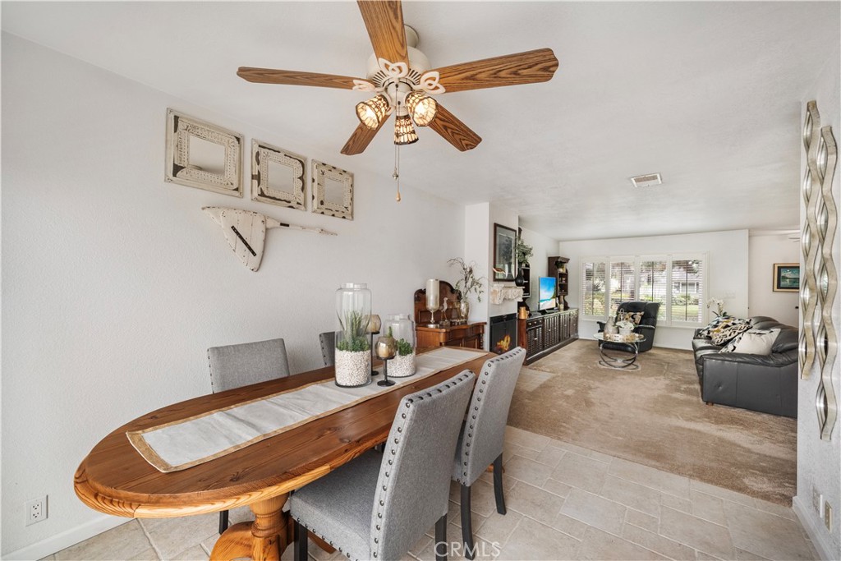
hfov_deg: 108.3
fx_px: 304
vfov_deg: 85.4
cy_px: 280
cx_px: 420
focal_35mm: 13
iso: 1250
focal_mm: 13
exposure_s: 1/320
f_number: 8
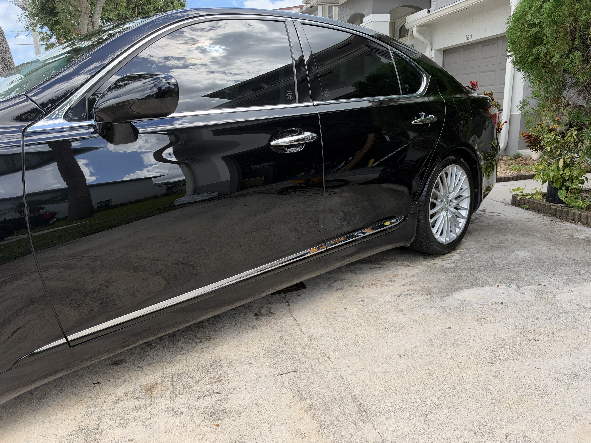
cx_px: 296
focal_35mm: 24
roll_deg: +1.4
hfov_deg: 71.6
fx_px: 410
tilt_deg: -14.5
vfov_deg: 56.8
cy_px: 222
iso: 64
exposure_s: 1/855
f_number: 1.8
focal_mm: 6.93
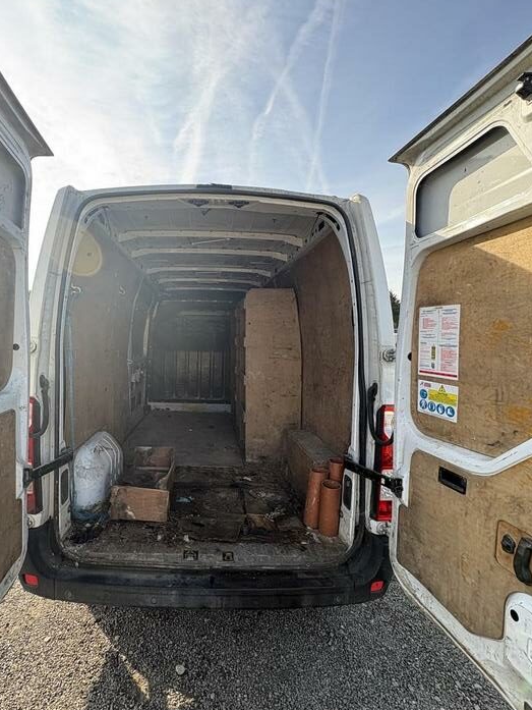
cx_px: 209
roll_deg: -2.2
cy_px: 367
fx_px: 369
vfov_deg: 87.7
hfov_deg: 70.7
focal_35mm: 18
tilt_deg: +2.6
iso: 40
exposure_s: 1/165
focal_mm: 2.22
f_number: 2.2
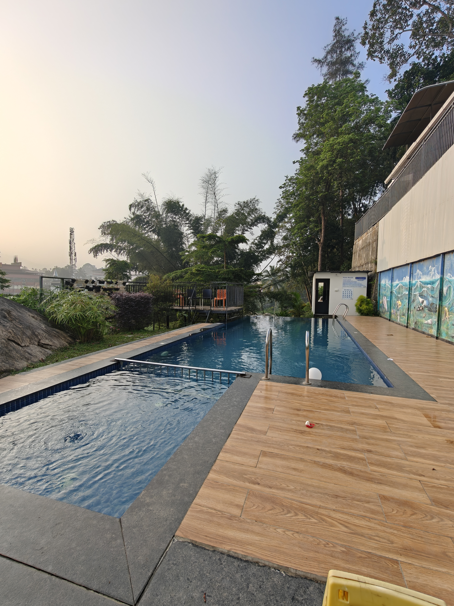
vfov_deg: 98.2
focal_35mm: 15
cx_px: 227
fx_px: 262
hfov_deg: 81.7
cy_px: 303
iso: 100
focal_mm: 2.3
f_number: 2
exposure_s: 1/200
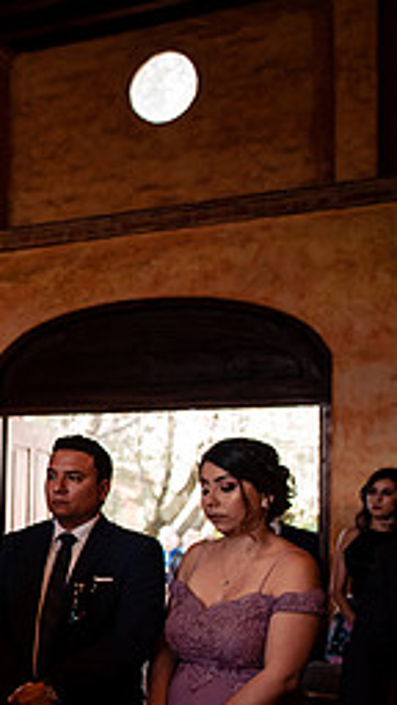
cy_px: 470
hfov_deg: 17.1
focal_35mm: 57
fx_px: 1067
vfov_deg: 36.2
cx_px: -325
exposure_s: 1/125
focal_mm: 24
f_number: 3.5
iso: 1250
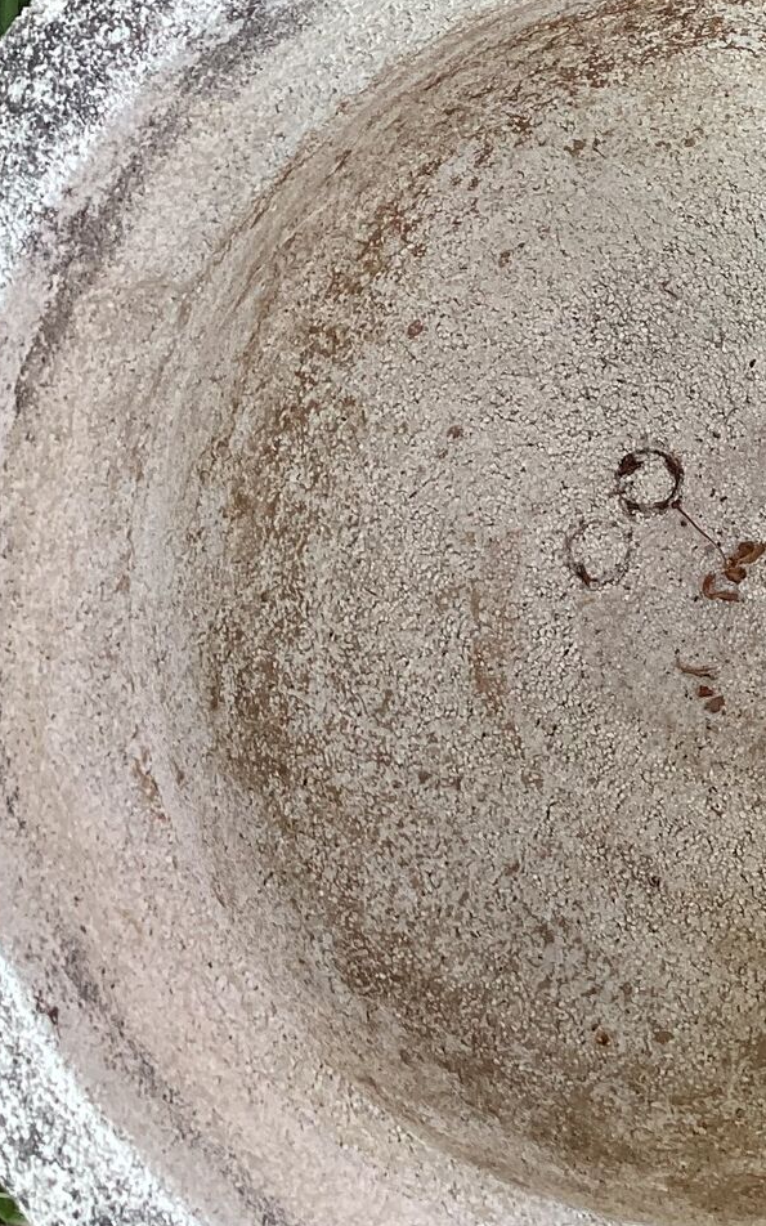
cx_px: 828
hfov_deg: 18.2
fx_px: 2305
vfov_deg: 29.5
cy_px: 394
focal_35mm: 69
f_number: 2.4
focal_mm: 3.3
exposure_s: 1/120
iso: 64
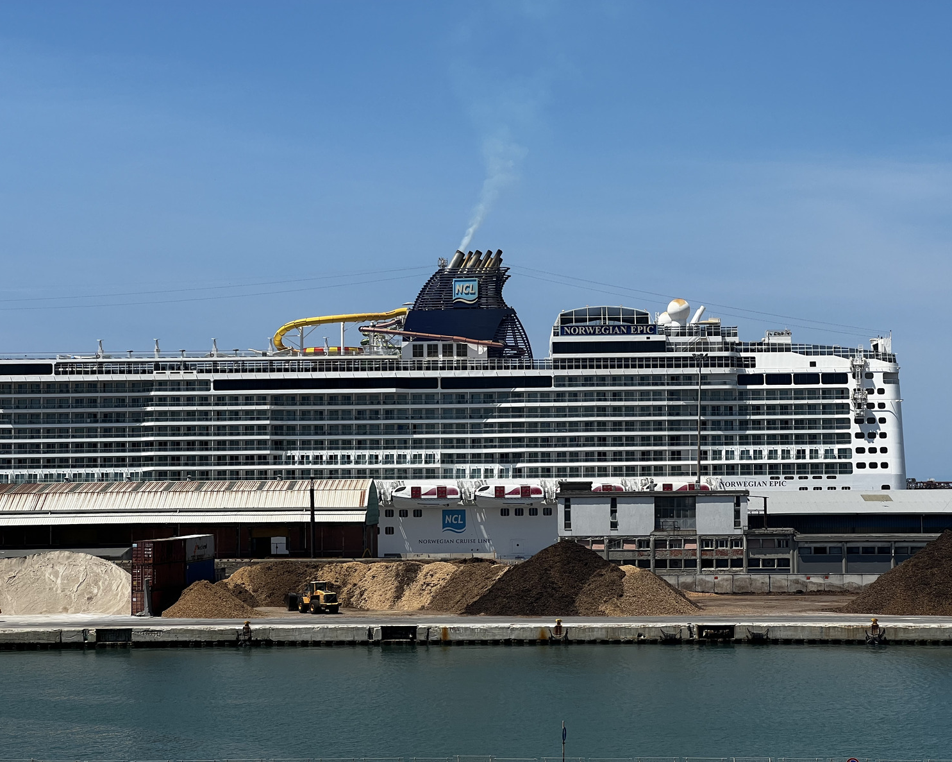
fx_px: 2282
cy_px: 384
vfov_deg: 18.9
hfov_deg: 23.6
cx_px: 499
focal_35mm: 81
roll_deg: +0.8
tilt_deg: +2.9
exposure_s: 1/1277
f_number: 2.8
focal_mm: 9
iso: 32
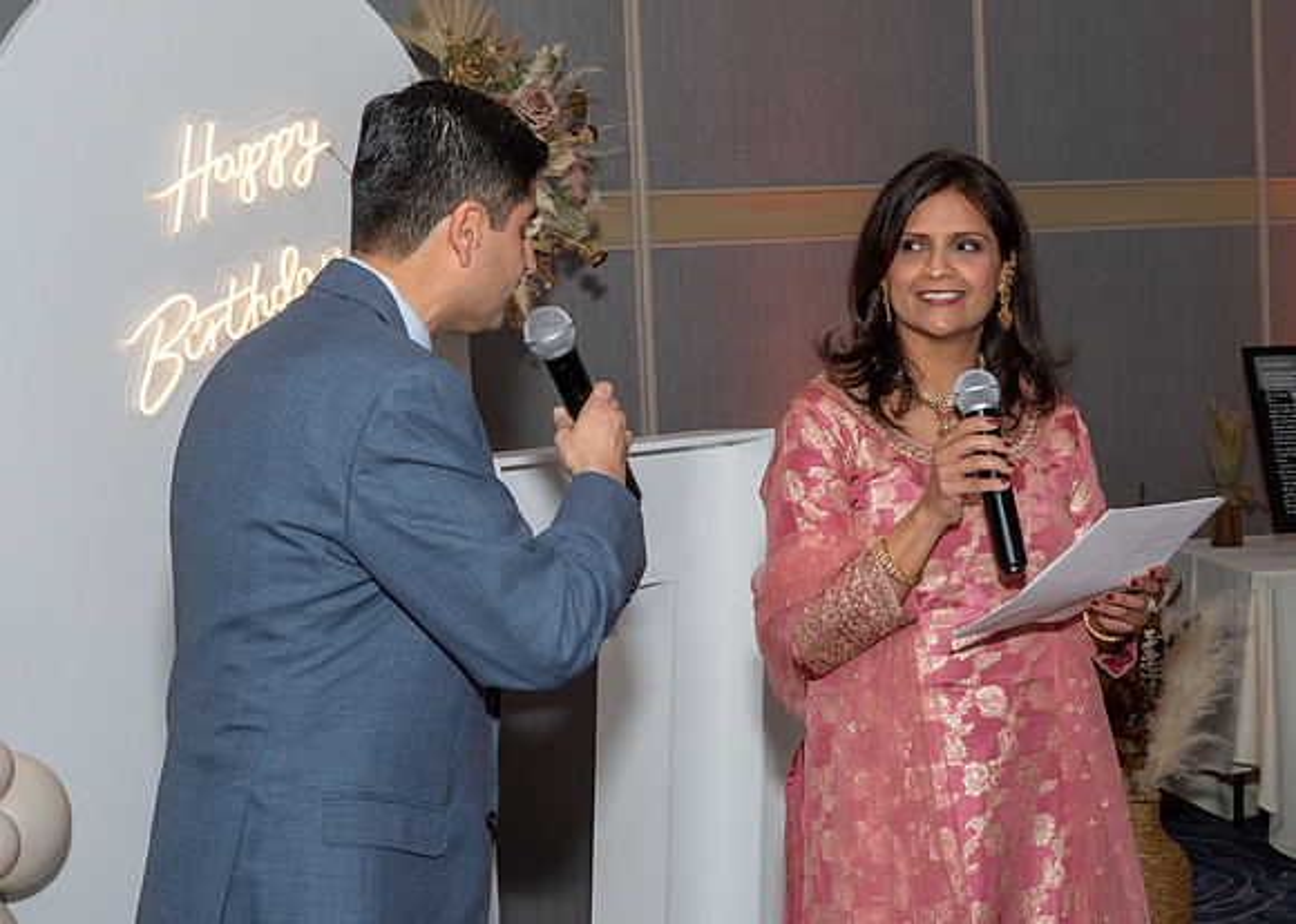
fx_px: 2902
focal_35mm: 79
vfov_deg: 18.1
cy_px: 472
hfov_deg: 25.2
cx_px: 644
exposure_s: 1/250
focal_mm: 45
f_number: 7.1
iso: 500
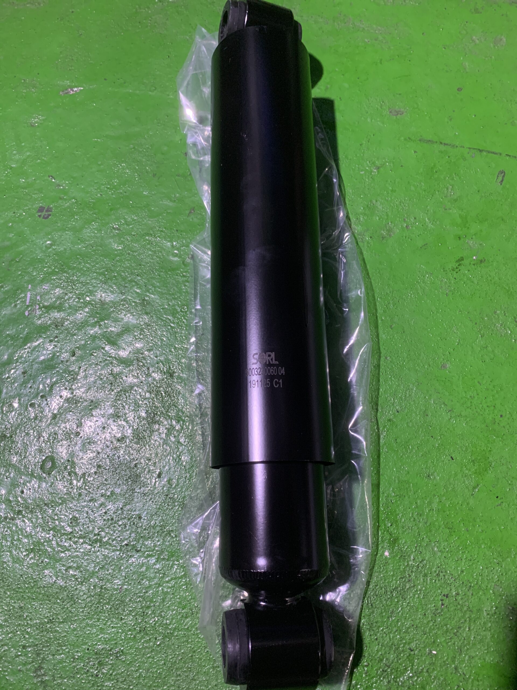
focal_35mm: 26
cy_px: 345
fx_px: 518
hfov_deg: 53.1
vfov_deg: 67.3
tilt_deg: -72.6
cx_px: 258
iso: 400
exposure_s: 1/40
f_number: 1.8
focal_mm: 4.25
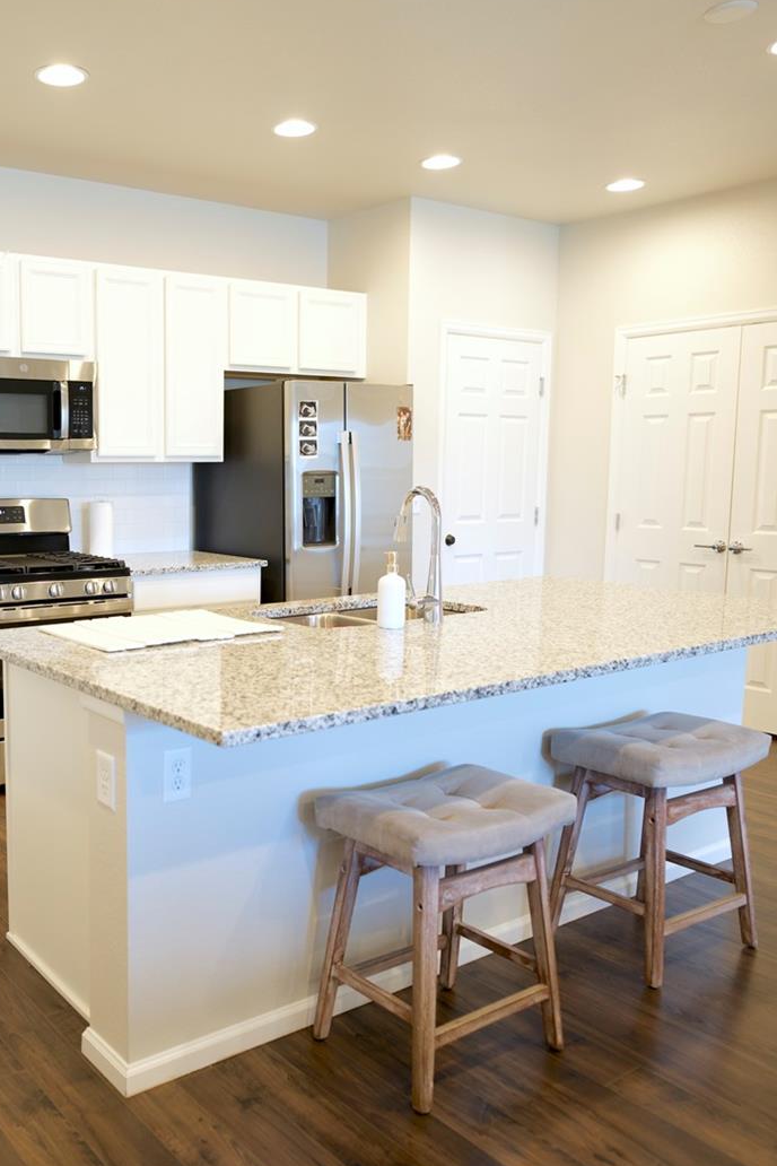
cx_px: 126
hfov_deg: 40.1
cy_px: 586
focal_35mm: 31
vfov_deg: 60.3
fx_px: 1004
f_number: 2.2
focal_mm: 20
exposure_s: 1/40
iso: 320
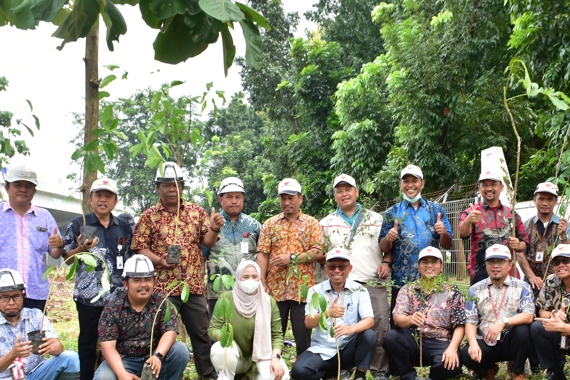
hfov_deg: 39.2
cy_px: 272
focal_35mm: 50
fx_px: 792
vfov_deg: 26.7
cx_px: 375
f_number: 9
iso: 100
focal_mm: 20
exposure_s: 1/60
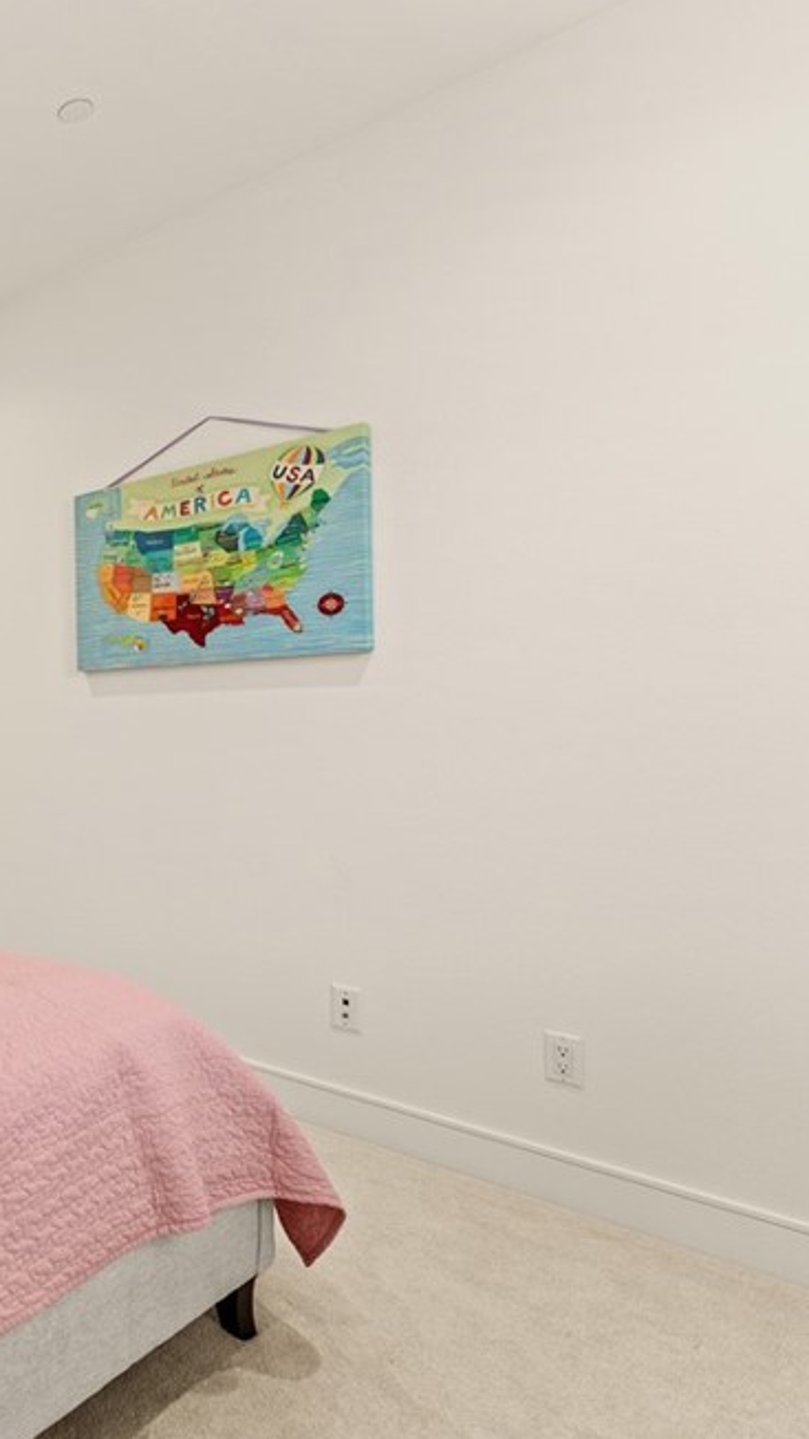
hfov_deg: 36.3
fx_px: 878
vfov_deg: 78.7
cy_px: 733
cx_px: -196
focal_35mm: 23
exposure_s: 1/6
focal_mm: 14
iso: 320
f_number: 6.3
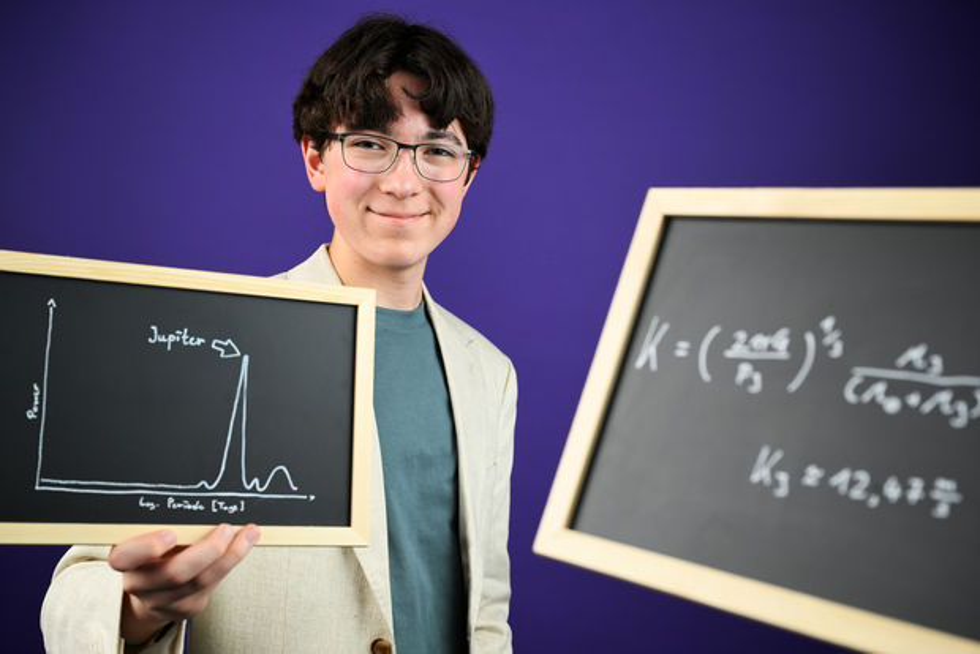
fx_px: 1198
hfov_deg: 44.5
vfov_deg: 30.5
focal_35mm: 44
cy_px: 327
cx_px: 490
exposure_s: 1/200
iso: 800
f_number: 6.3
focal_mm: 44
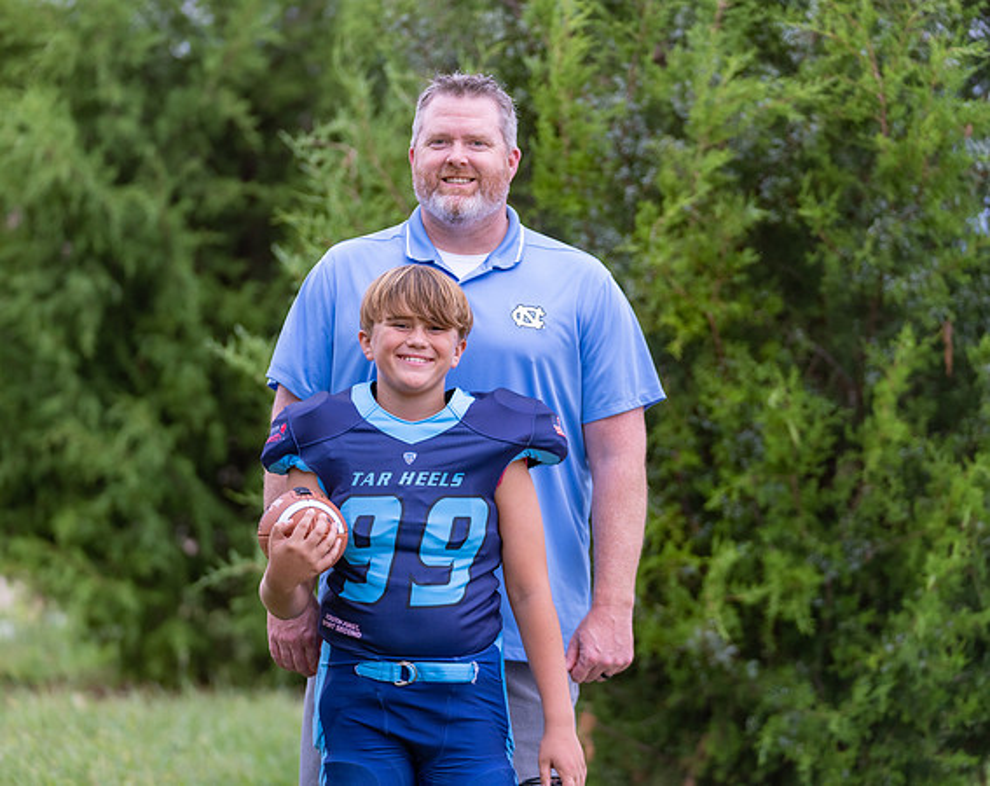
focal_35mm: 137
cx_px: 467
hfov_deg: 14.1
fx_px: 4005
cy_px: 372
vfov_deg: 11.2
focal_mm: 116
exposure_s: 1/320
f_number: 2.8
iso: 500
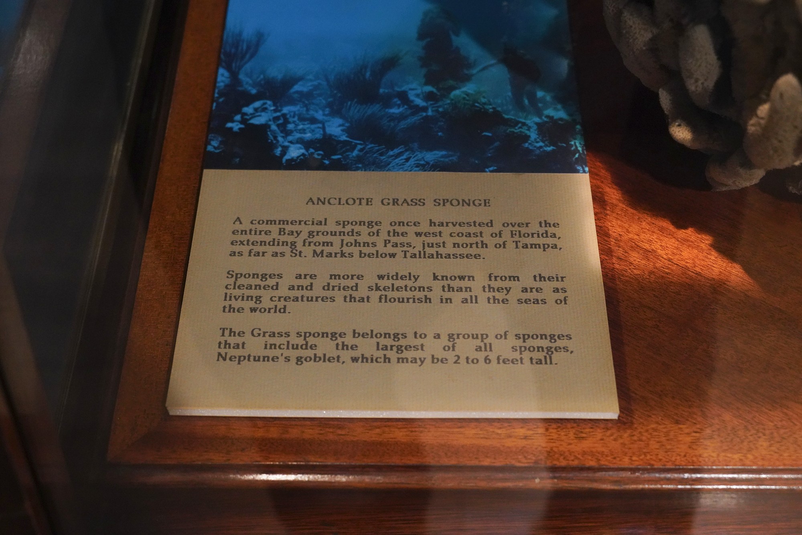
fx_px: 1337
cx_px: 401
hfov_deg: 33.4
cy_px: 268
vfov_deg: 22.6
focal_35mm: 60
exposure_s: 1/80
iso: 6400
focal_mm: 60
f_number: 7.1
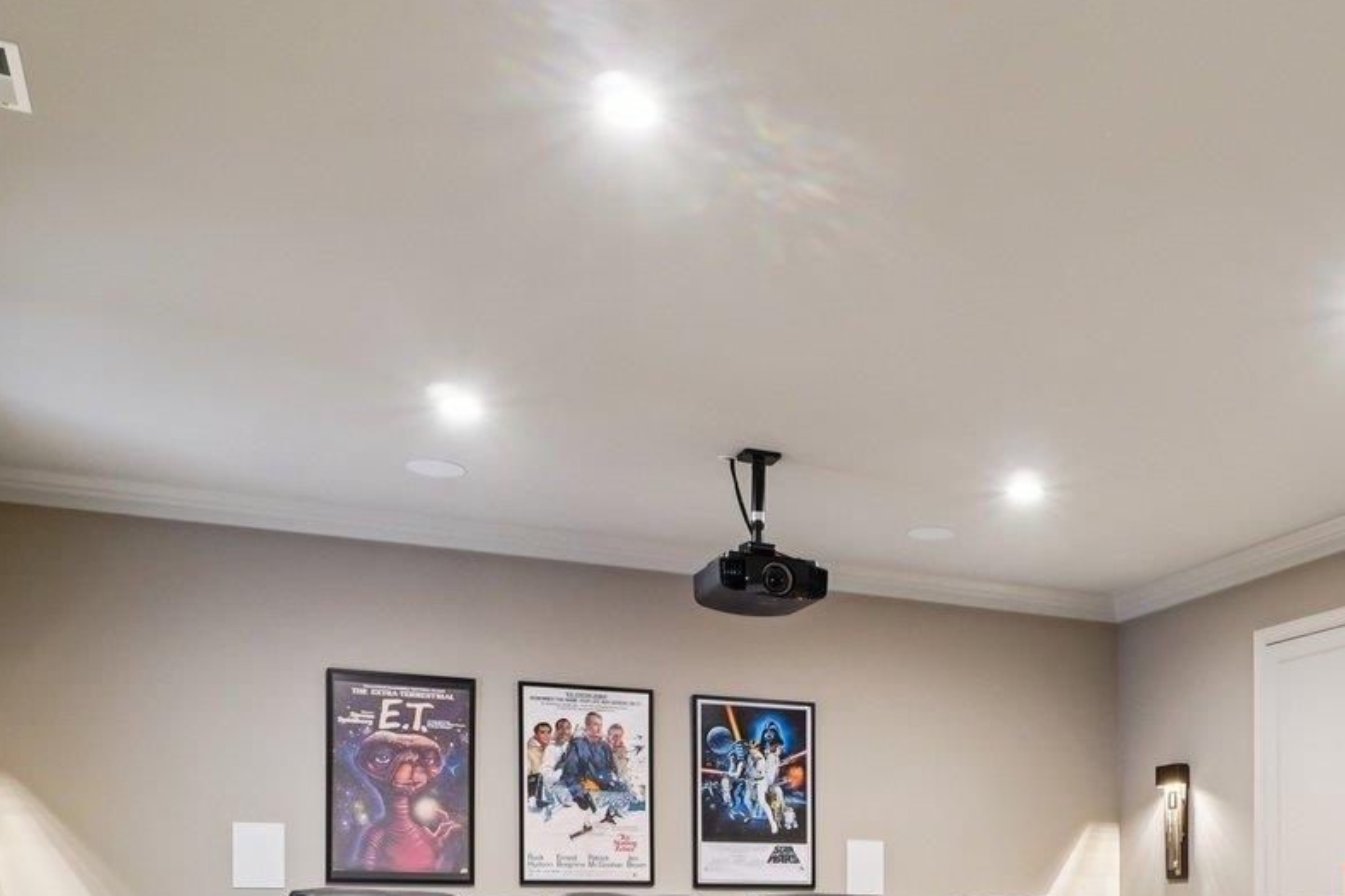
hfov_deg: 47.1
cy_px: 948
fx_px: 1457
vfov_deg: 31.0
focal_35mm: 39
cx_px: 1058
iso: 400
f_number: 8
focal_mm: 10
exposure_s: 1/2
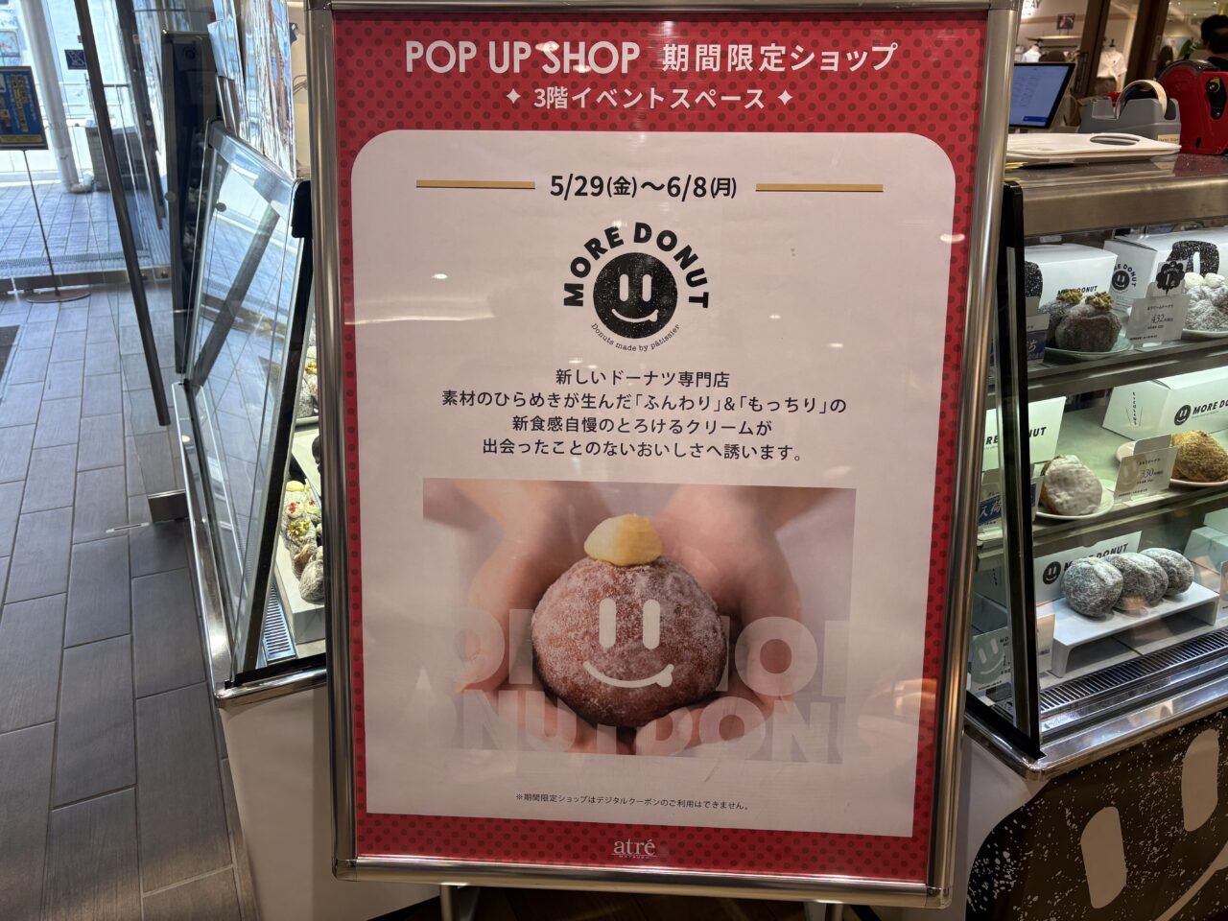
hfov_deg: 67.3
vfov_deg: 53.1
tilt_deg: -21.1
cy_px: 460
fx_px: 922
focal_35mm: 26
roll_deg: -0.2
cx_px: 614
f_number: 1.6
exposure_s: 1/100
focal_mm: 5.96
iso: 32
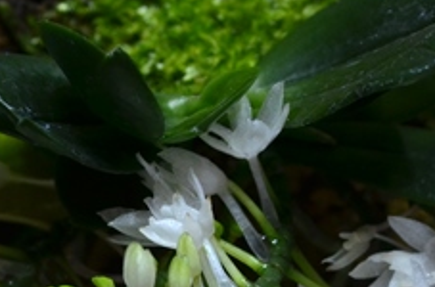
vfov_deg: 3.6
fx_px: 4591
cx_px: 163
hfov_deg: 5.4
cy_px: 297
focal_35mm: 381
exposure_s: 1/100
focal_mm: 90
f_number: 10
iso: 500
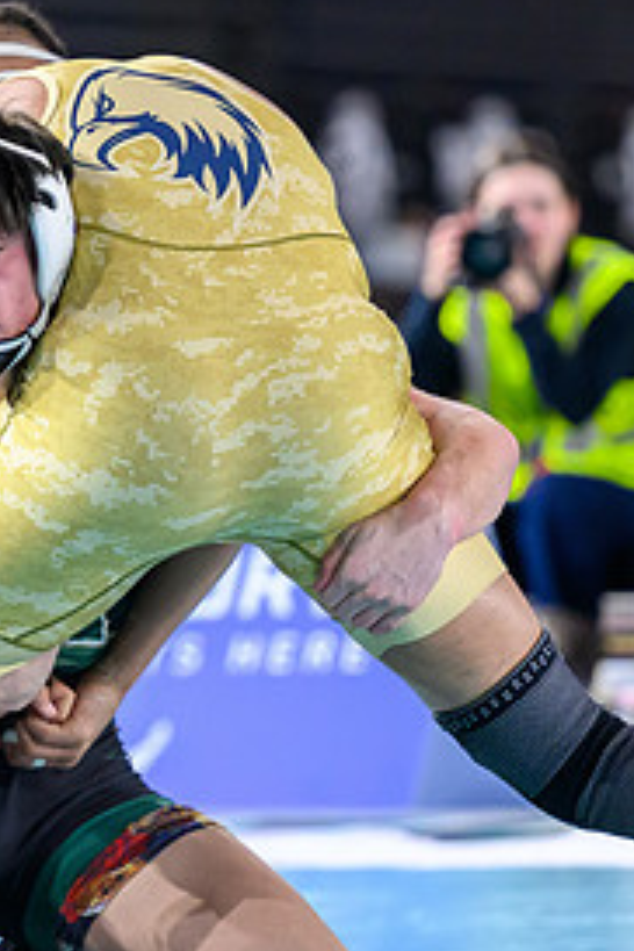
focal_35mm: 363
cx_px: 9
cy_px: 507
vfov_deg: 5.7
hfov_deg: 3.8
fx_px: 9588
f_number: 2.8
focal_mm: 130
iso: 3200
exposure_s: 1/800
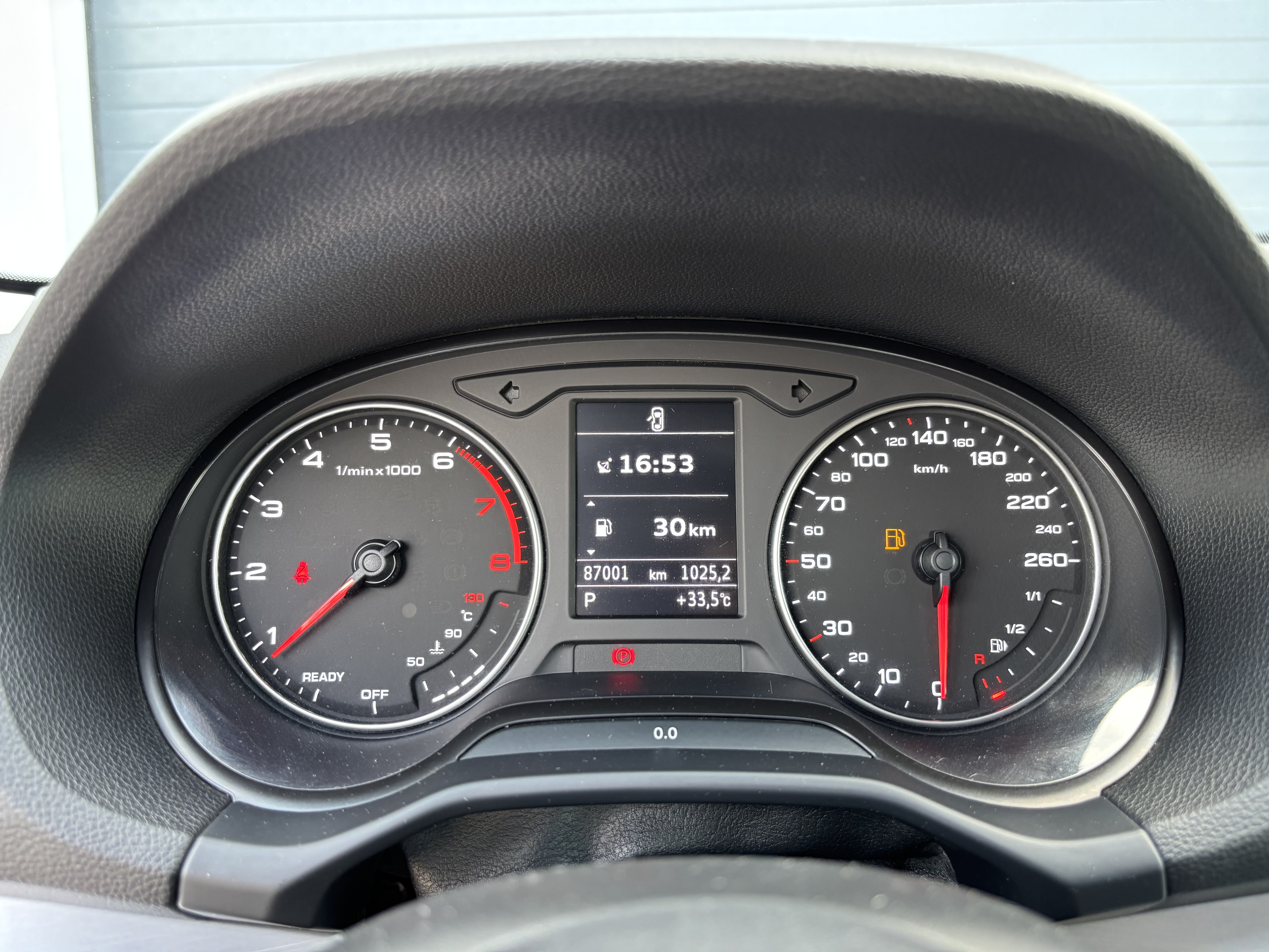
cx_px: 634
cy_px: 476
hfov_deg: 67.3
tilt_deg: -6.7
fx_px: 953
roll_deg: +1.5
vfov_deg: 53.1
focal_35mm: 26
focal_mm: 5.96
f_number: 1.6
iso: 160
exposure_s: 1/56
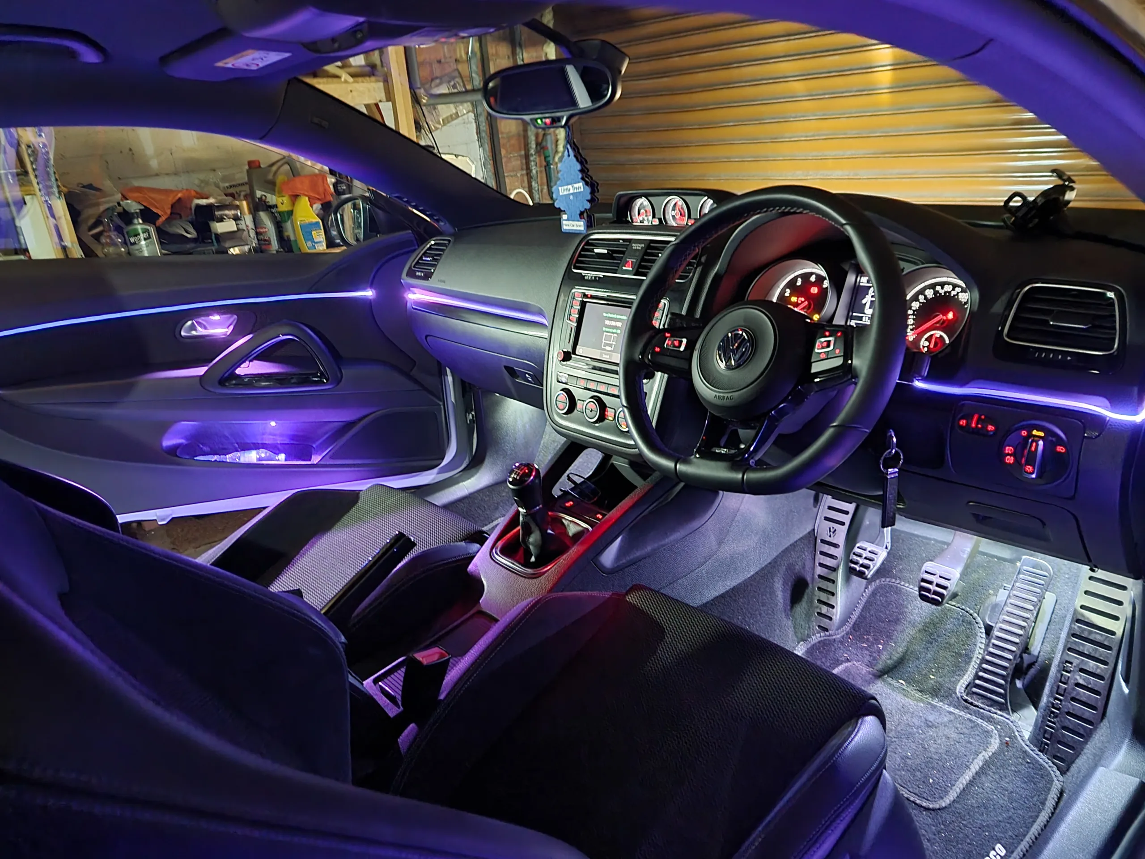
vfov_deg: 56.8
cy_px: 430
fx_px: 794
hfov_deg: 71.6
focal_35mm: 24
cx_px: 572
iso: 1250
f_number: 1.8
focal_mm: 6.7
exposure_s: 1/15
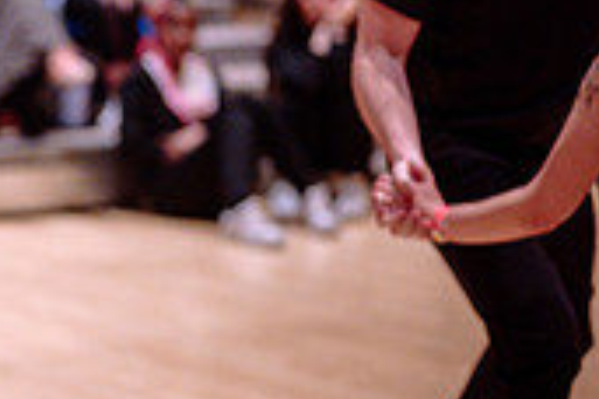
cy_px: 222
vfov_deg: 8.1
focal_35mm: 170
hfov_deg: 11.8
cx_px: -119
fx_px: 2828
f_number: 1.2
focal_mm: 50
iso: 1600
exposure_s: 1/250
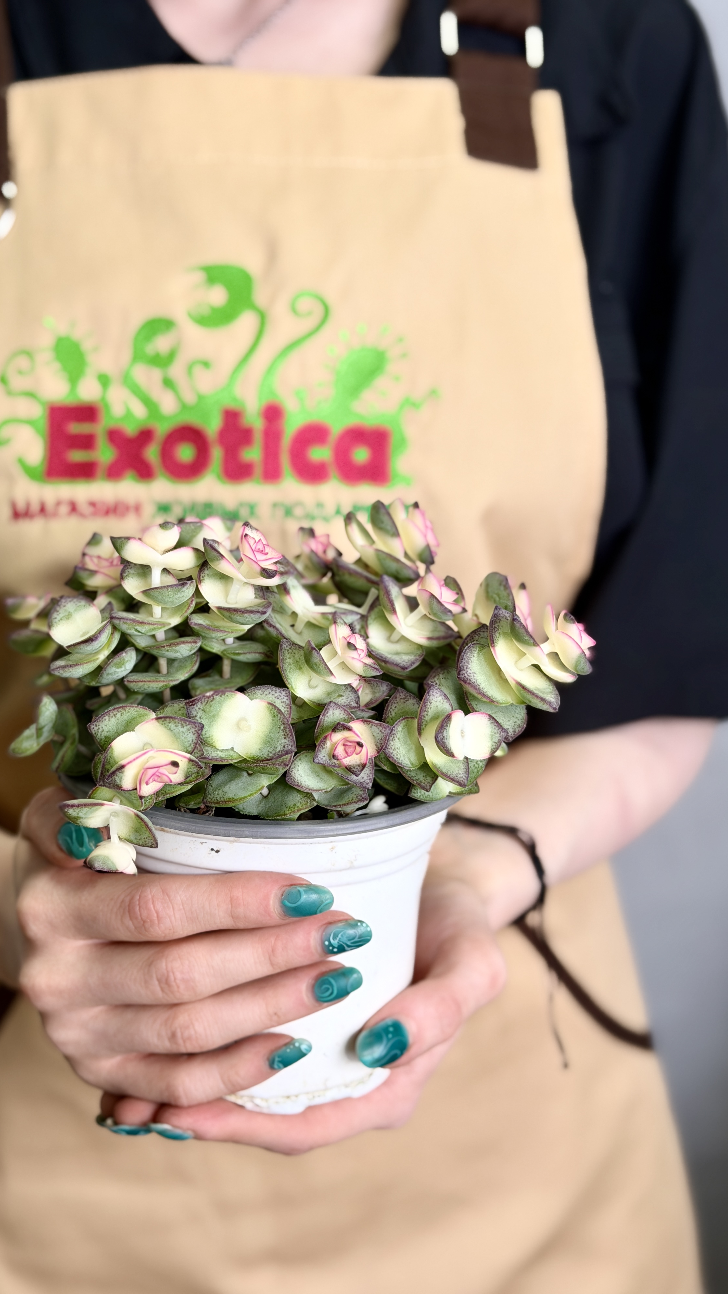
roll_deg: +1.9
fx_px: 1819
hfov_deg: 22.6
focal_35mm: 53
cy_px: 653
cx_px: 271
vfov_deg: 39.2
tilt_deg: -14.1
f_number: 1.78
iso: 64
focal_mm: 6.76
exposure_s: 1/288
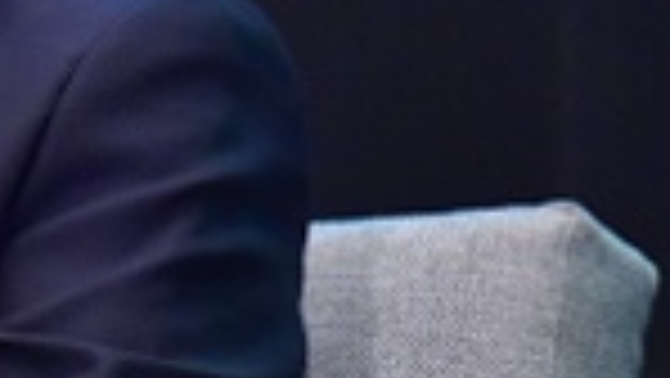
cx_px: -666
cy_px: 72
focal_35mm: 886
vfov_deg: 1.4
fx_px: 15749
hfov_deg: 2.4
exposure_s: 1/160
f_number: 4.5
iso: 3200
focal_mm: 200
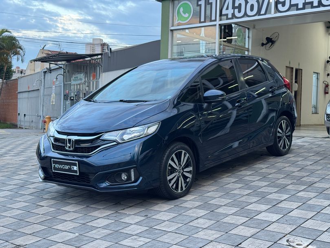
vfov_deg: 30.3
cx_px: 165
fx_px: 458
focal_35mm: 48
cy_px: 124
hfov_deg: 39.6
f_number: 1.78
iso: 64
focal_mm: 6.76
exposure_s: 1/60
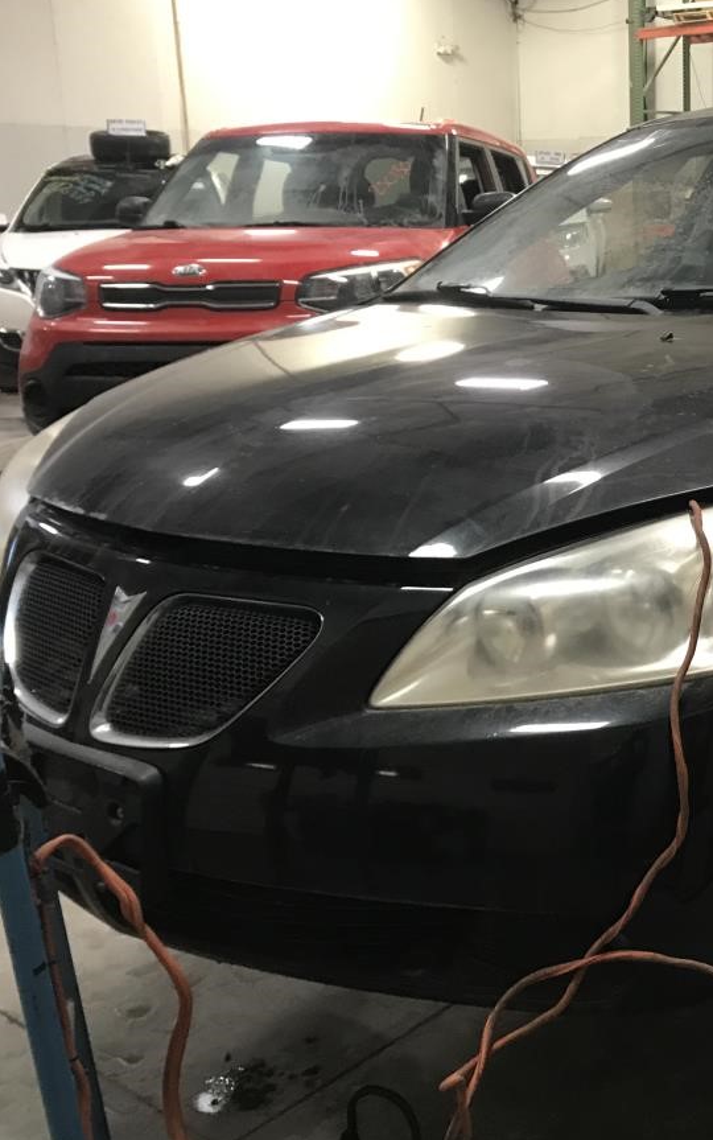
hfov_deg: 28.0
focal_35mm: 44
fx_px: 1367
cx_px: 654
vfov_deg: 45.3
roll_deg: +1.4
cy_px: 563
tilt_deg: -13.8
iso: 50
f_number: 1.8
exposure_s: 1/15
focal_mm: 3.99
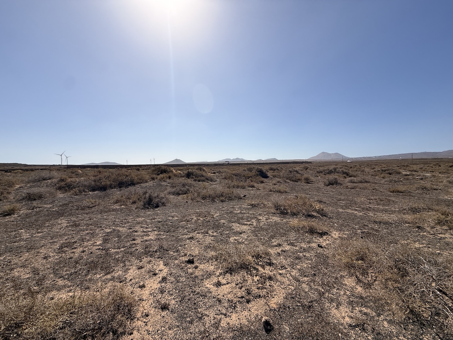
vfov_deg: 85.7
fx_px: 183
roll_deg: +0.9
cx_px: 226
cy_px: 170
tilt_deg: -1.3
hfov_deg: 102.1
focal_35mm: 14
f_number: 2.2
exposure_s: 1/4425
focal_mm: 2.22
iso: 50
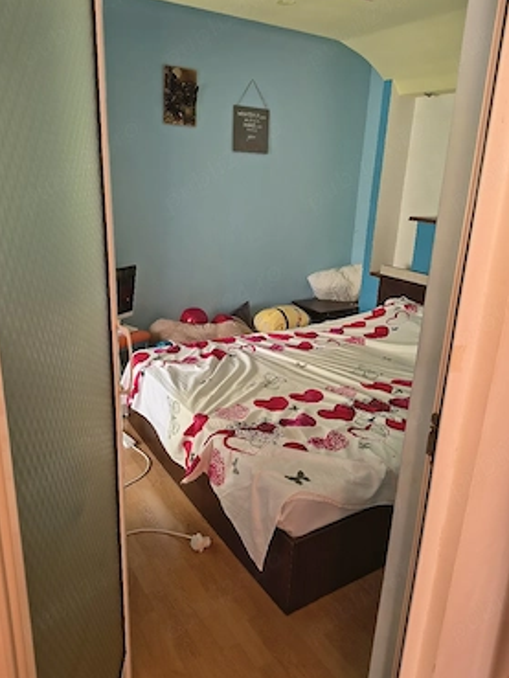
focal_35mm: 26
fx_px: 509
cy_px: 331
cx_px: 259
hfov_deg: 53.1
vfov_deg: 67.3
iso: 503
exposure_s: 1/50.3
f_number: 1.8
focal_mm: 5.56
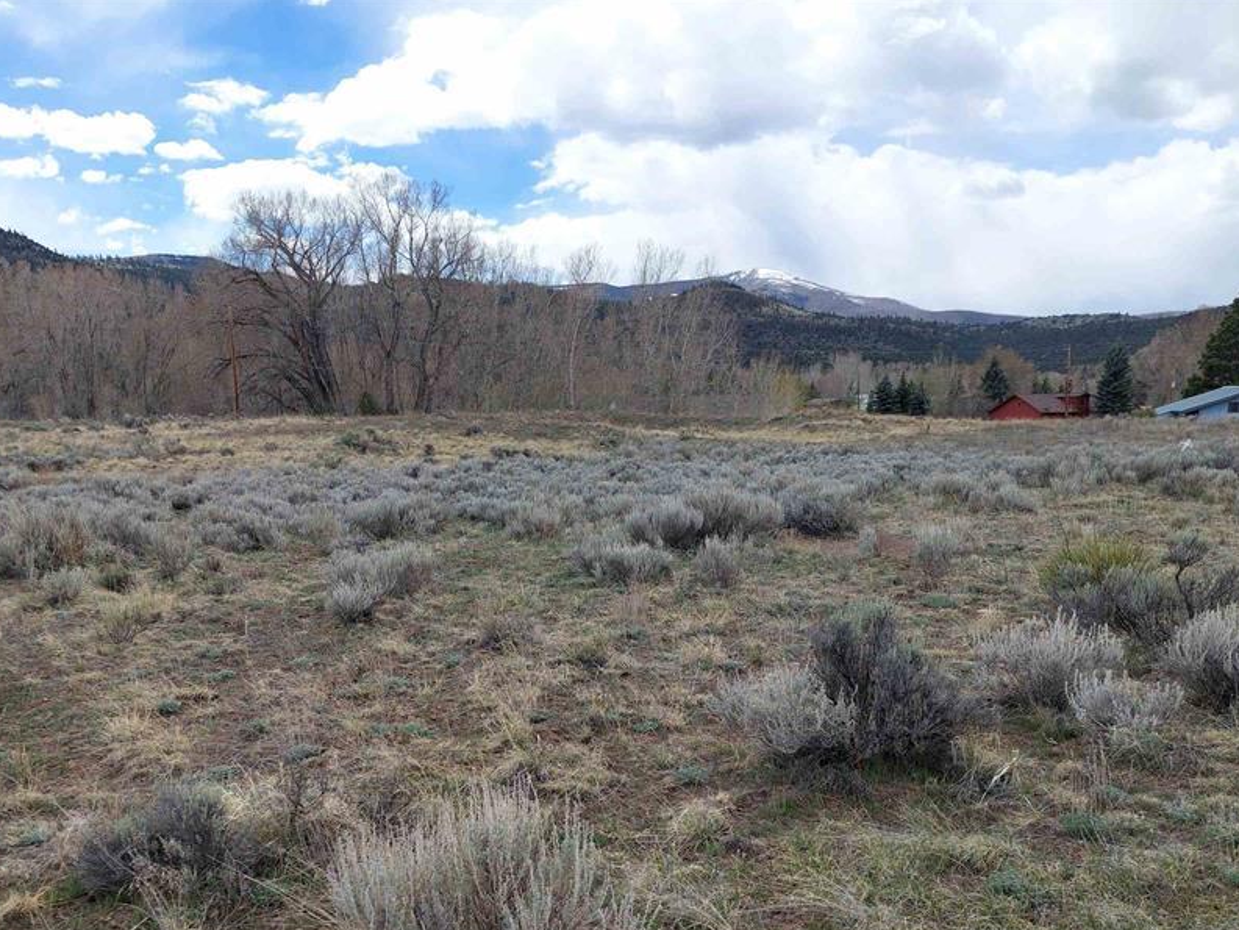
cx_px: 508
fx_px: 1110
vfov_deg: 45.0
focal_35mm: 31
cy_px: 594
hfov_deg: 58.0
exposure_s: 1/1482
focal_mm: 5.23
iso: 40
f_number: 1.8
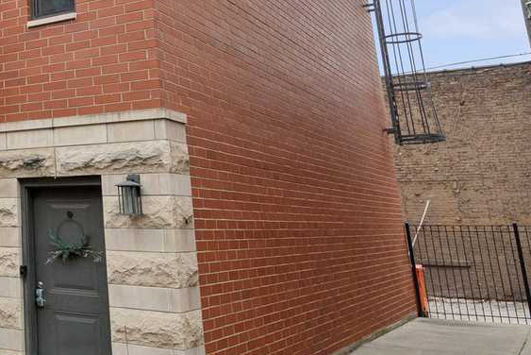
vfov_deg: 27.5
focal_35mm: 46
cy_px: -3
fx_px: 679
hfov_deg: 36.1
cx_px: -58
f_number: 8
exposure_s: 1/320
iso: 400
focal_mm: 16
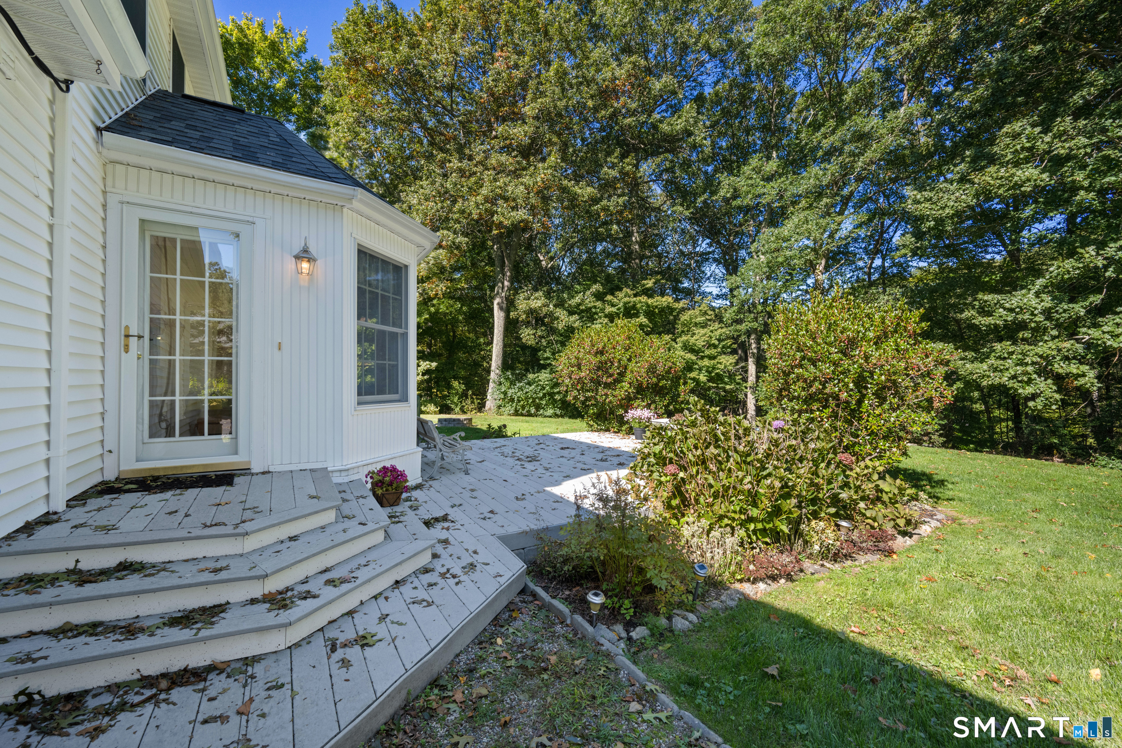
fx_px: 467
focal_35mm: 15
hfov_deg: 100.4
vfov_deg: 77.3
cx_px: 561
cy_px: 374
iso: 400
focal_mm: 15
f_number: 9
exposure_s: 1/40
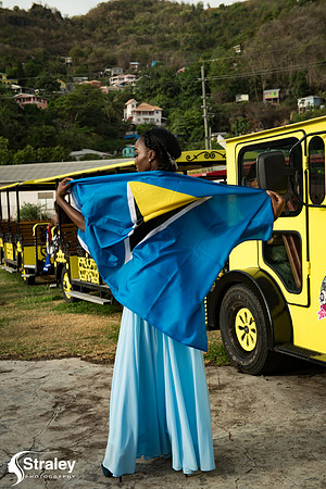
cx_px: 163
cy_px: 244
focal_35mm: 50
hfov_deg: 27.0
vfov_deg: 39.6
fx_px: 679
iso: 80
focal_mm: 50
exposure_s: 1/160
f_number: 6.3
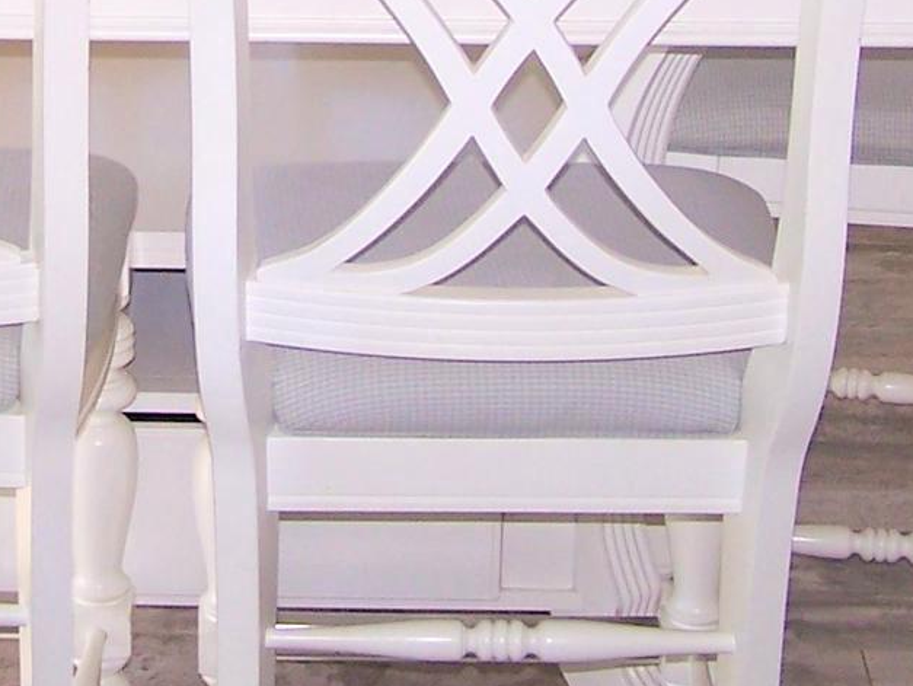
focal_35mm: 124
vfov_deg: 11.7
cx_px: 218
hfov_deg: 15.8
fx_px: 3272
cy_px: -172
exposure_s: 1/90
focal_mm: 6.3
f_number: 2.8
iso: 80
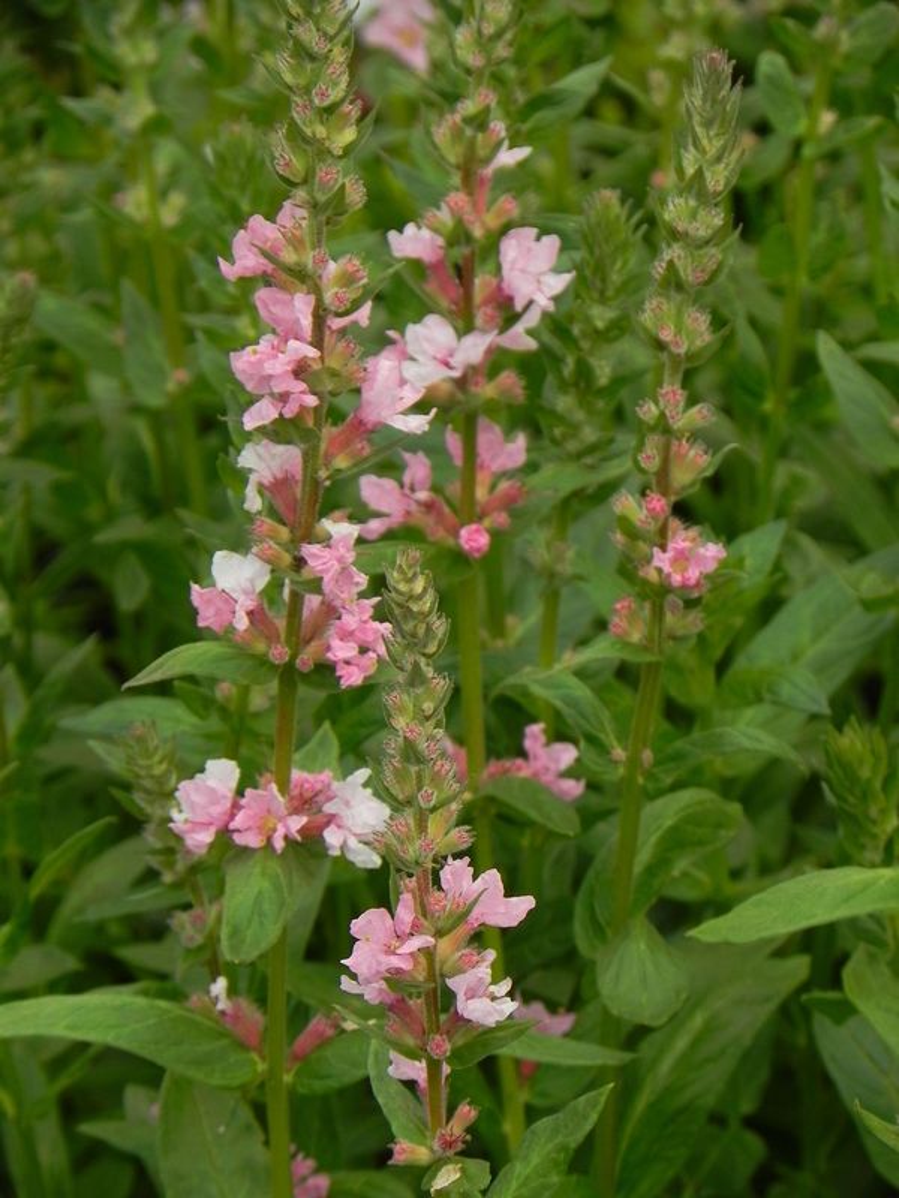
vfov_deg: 6.8
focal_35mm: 291
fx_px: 10077
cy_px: 599
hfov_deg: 5.1
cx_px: 450
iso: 160
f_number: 5
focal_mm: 51.8
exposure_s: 1/400
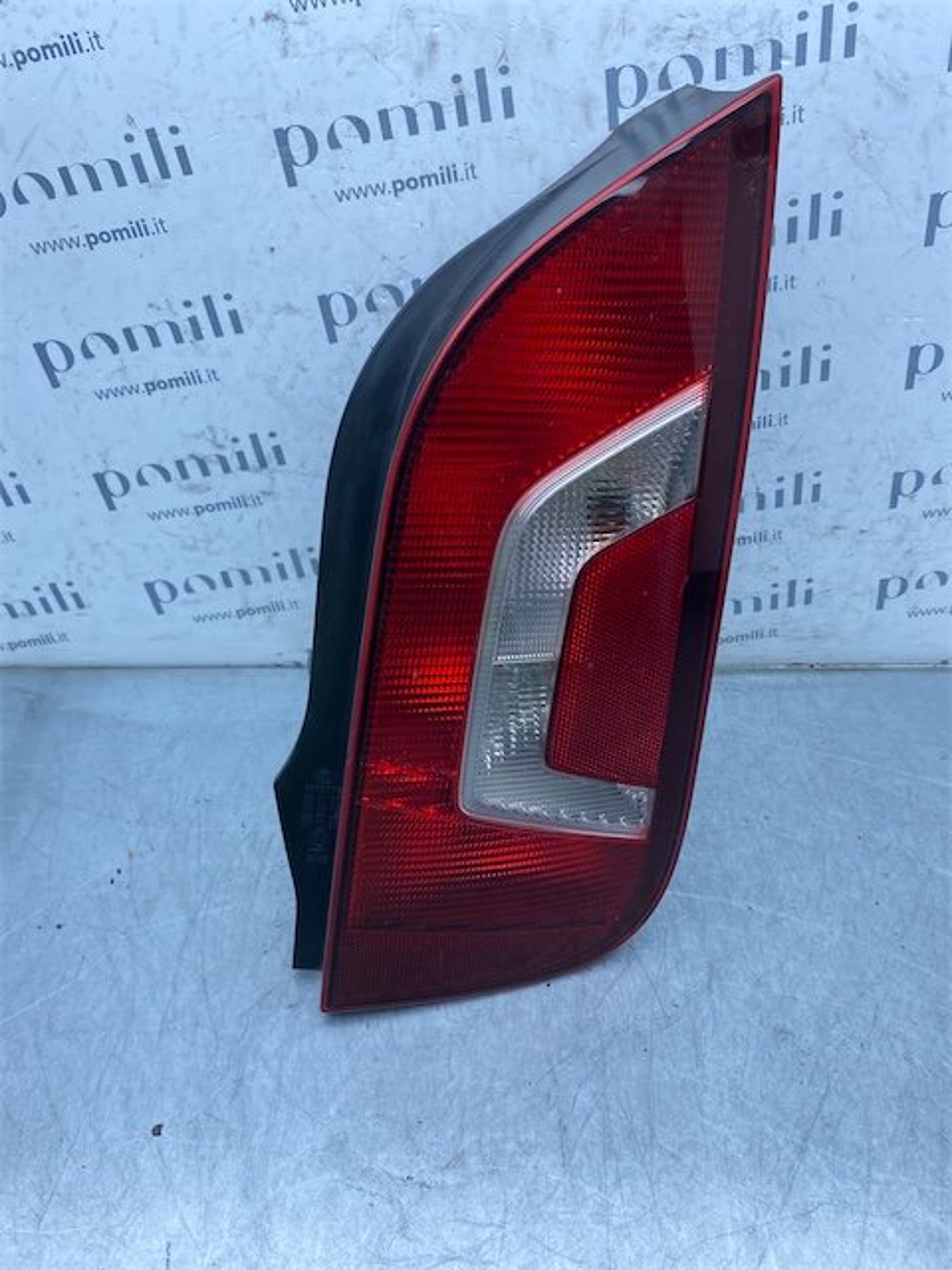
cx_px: 476
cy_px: 635
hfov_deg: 53.1
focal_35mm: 26
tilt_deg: -41.2
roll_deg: -1.3
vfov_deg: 67.3
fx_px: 953
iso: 32
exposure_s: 1/685
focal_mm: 4.25
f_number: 1.8
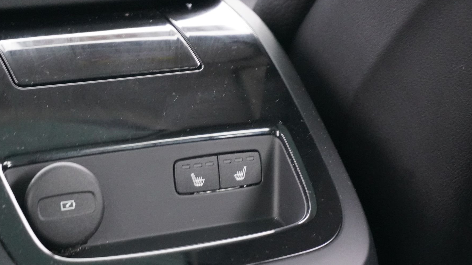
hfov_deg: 19.3
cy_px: 180
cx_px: 199
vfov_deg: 10.9
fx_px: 1389
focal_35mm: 111
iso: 6400
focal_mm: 50
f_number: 5.6
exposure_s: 1/6
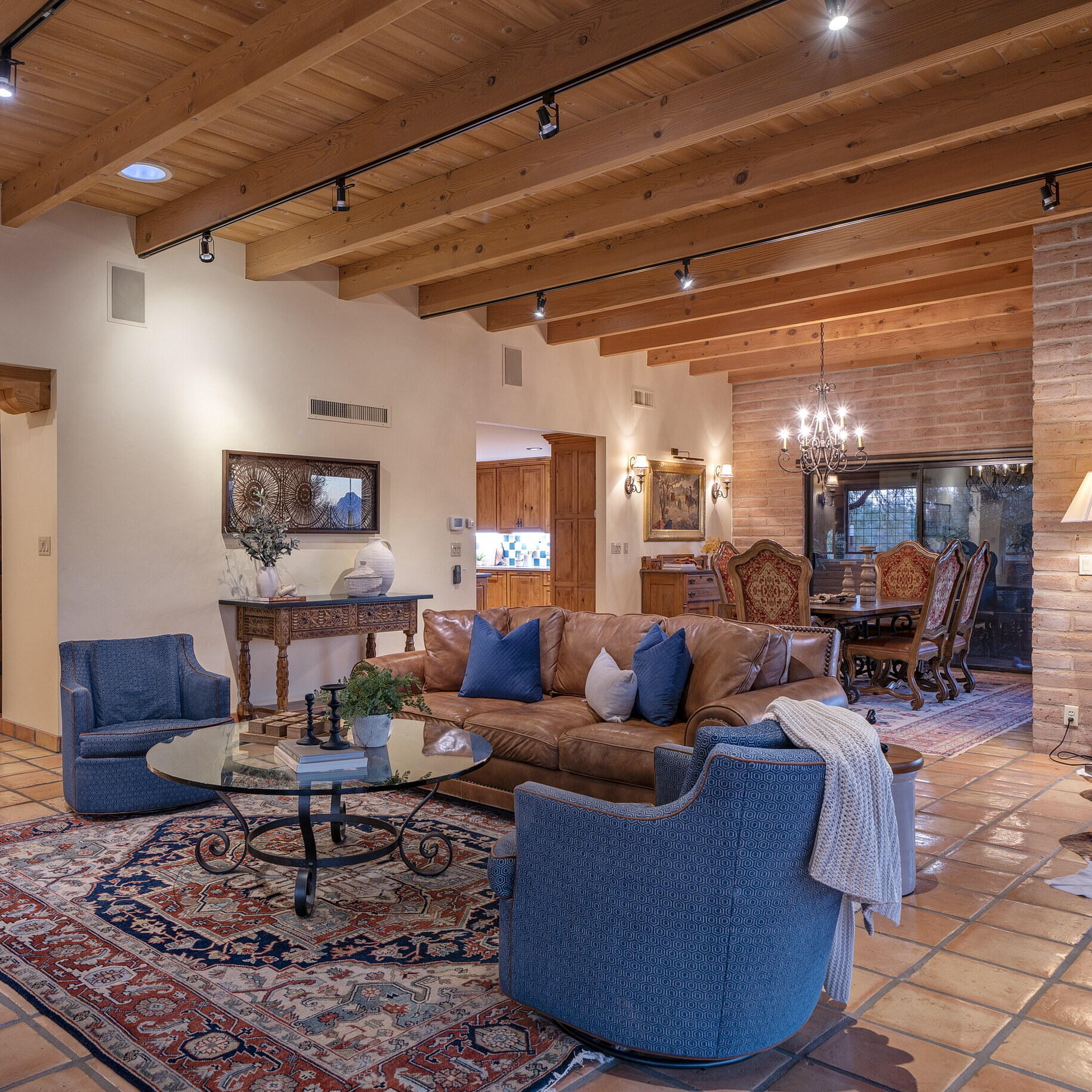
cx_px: 449
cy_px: 541
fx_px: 928
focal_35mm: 26
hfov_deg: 60.5
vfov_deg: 60.9
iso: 100
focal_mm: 20
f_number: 9
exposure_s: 1
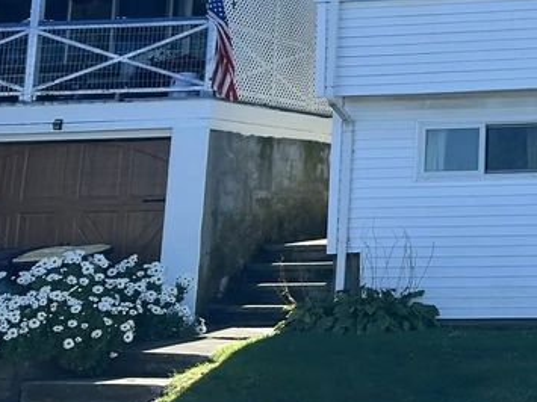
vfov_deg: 19.0
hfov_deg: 22.7
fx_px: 1163
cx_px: 732
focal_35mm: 75
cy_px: -12
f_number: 1.5
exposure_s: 1/4831
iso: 50
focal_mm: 5.7
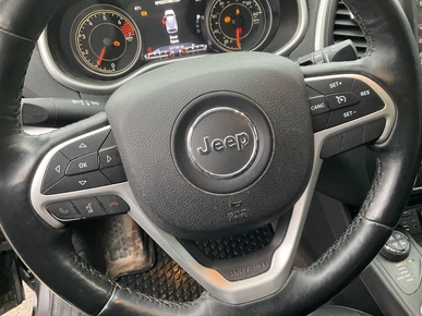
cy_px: 161
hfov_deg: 60.0
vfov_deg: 46.8
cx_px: 214
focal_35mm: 30
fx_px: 366
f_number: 1.8
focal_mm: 3
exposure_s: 1/60
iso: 125
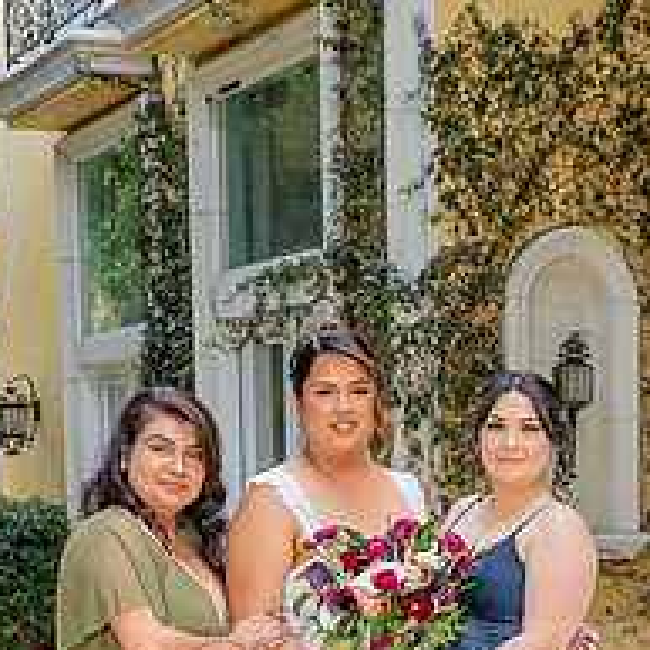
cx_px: 411
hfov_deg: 19.0
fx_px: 1933
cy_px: 701
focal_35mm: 91
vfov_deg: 18.4
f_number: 5
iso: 200
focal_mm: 46
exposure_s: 1/200
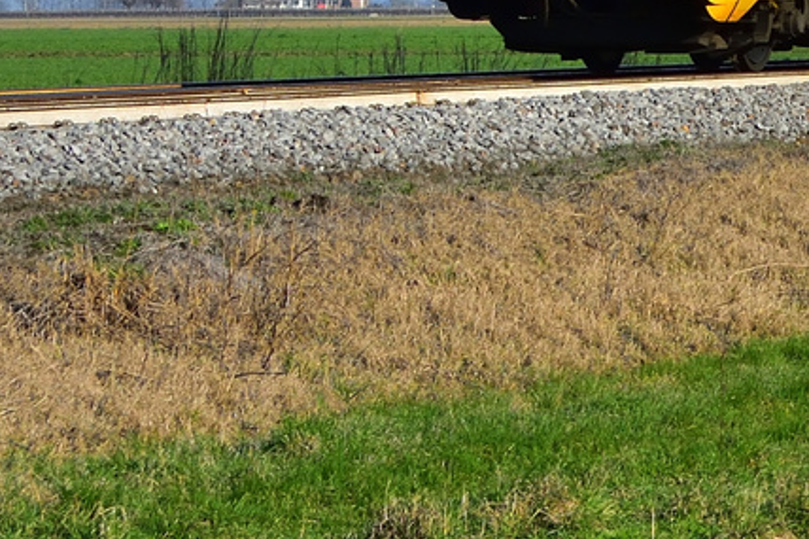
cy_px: -129
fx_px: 4386
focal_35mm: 195
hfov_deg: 10.0
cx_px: 1397
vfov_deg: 7.0
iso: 320
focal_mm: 29
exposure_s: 1/1000
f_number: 7.1
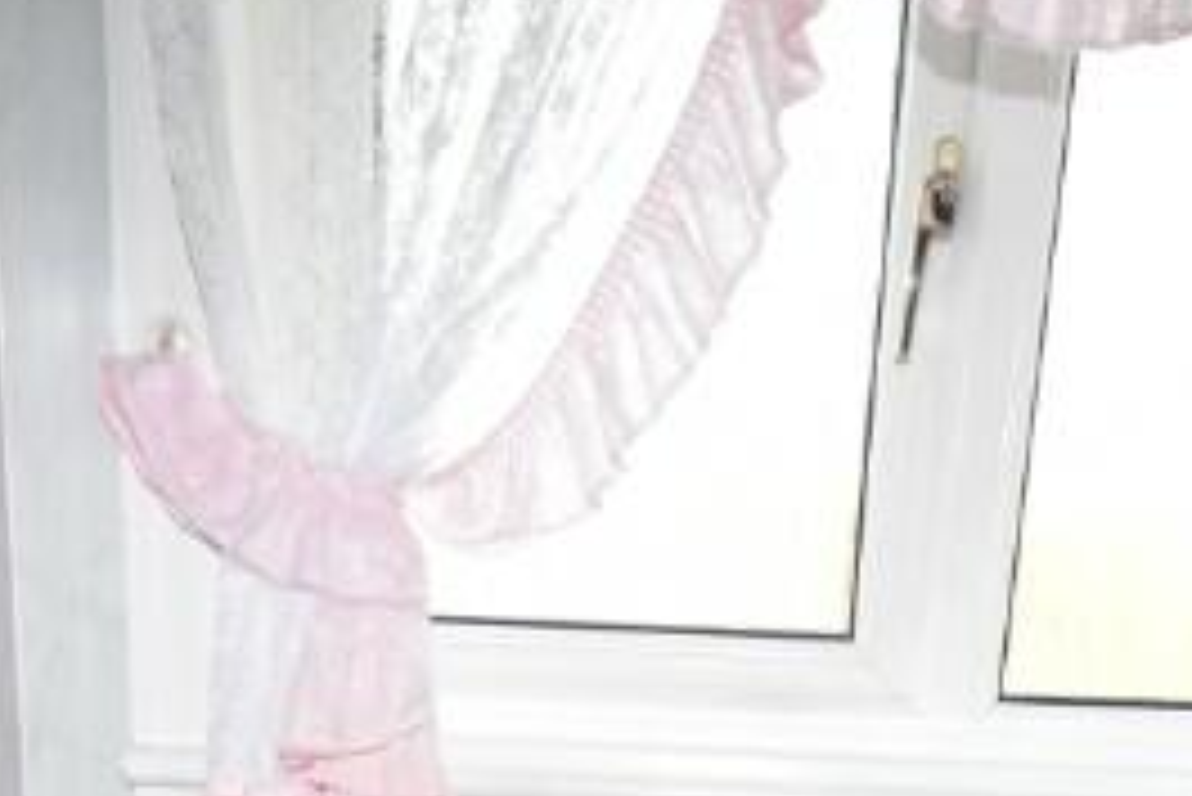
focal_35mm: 58
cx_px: 531
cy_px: 1288
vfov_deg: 19.5
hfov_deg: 34.4
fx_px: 1921
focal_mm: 10
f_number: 4.5
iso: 800
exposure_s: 1/125
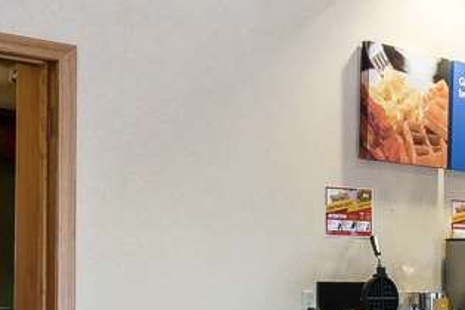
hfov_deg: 16.2
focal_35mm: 81
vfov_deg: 15.8
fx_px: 1046
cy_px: 431
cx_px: 1030
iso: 160
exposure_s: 1
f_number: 11
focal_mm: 17
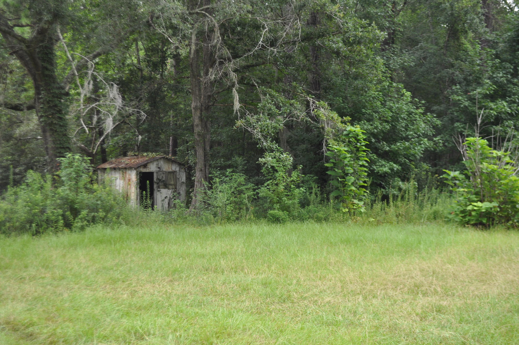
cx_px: 260
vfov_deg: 28.0
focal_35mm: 48
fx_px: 691
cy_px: 172
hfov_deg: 41.2
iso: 400
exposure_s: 1/125
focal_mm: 32
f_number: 5.6
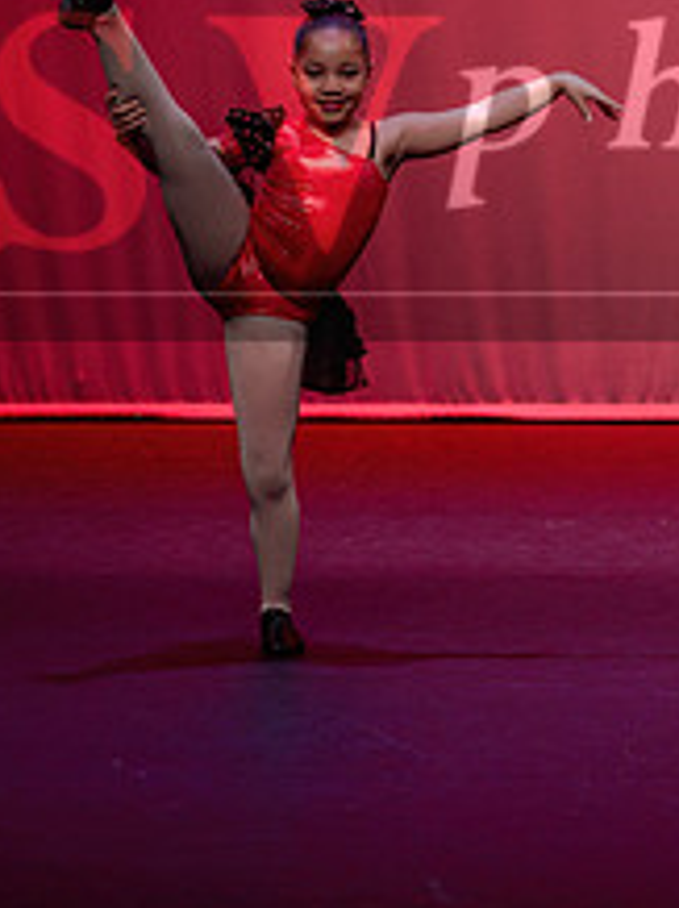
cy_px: 127
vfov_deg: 5.7
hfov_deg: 4.3
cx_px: 1091
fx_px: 9067
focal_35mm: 346
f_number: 2.8
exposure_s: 1/400
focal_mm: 125
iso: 1250
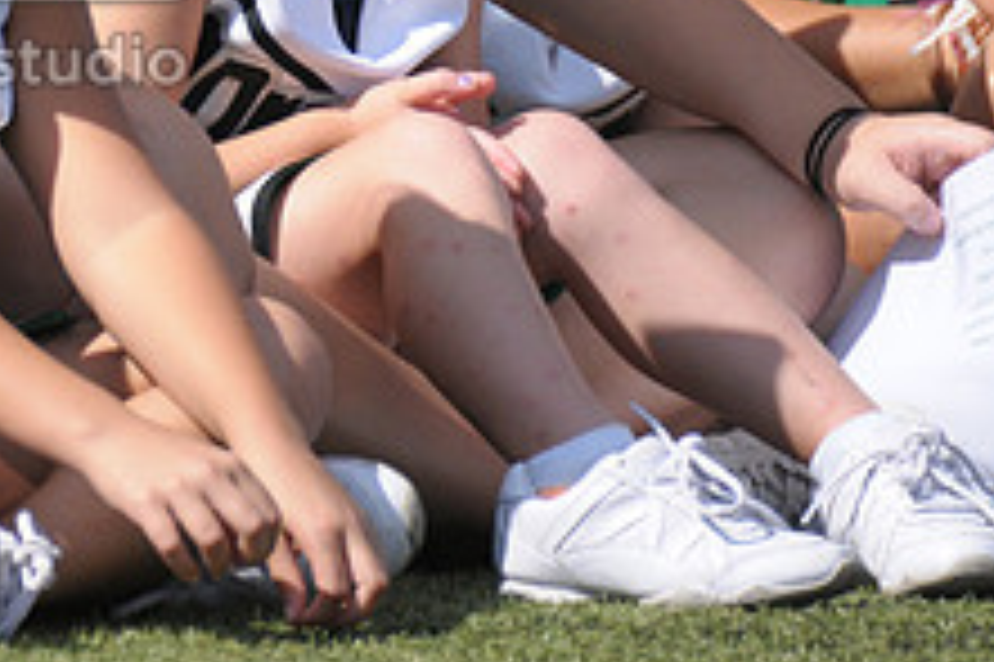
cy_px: -101
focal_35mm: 1573
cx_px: -297
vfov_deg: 0.9
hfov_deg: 1.3
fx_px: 43399
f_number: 4
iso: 640
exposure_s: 1/3200
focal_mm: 400
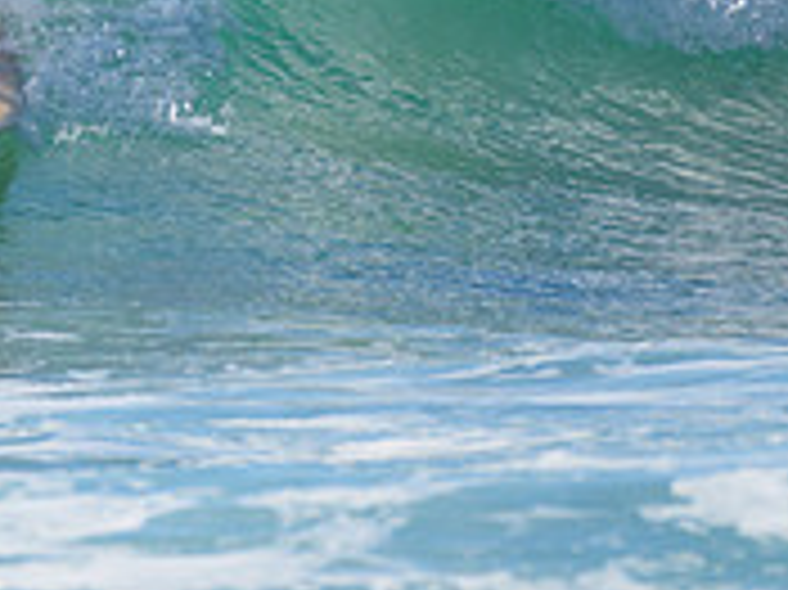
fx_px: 44541
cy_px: -166
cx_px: -205
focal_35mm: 1958
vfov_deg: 0.8
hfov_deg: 1.0
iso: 180
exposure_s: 1/2000
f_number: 5.6
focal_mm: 500
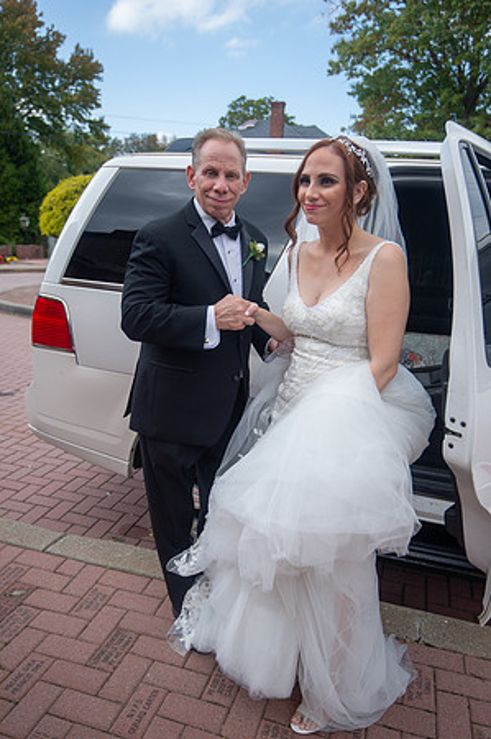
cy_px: 370
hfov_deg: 46.3
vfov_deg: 65.5
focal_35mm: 28
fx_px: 574
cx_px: 246
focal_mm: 28
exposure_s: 1/1250
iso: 400
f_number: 4
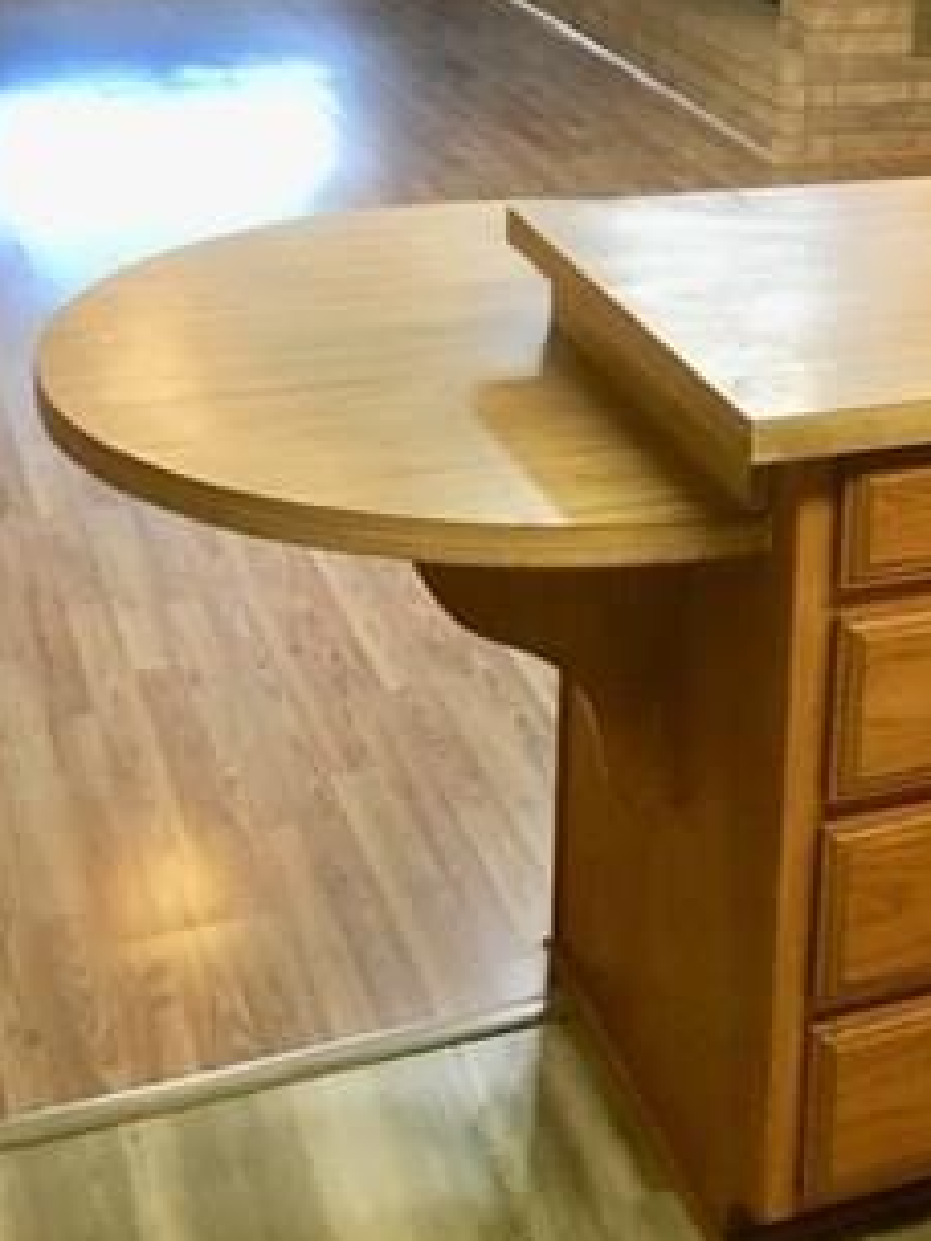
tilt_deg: -13.3
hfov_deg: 23.2
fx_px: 2187
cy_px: 147
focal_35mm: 61
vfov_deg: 30.4
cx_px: 902
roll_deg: -4.6
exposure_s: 1/30
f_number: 2.2
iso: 125
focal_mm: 4.15
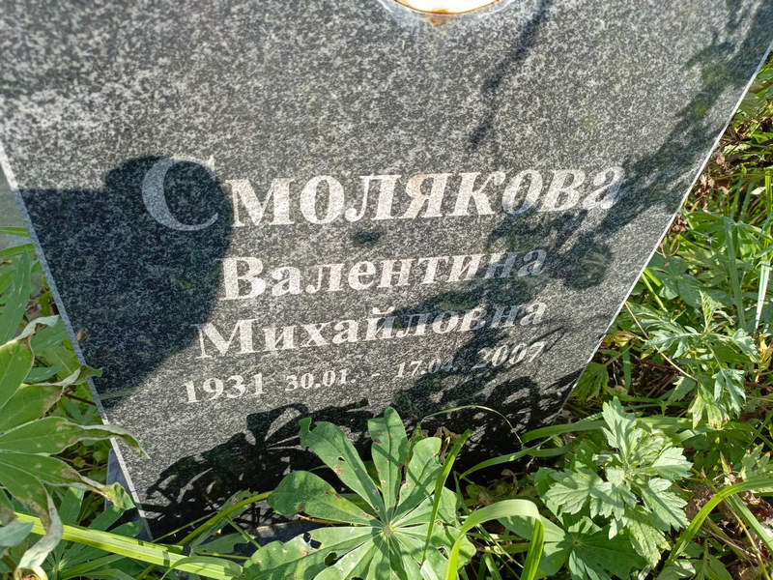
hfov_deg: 69.4
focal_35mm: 25
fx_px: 558
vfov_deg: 54.9
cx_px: 386
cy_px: 290
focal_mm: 4.76
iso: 112
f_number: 1.69
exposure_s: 1/411
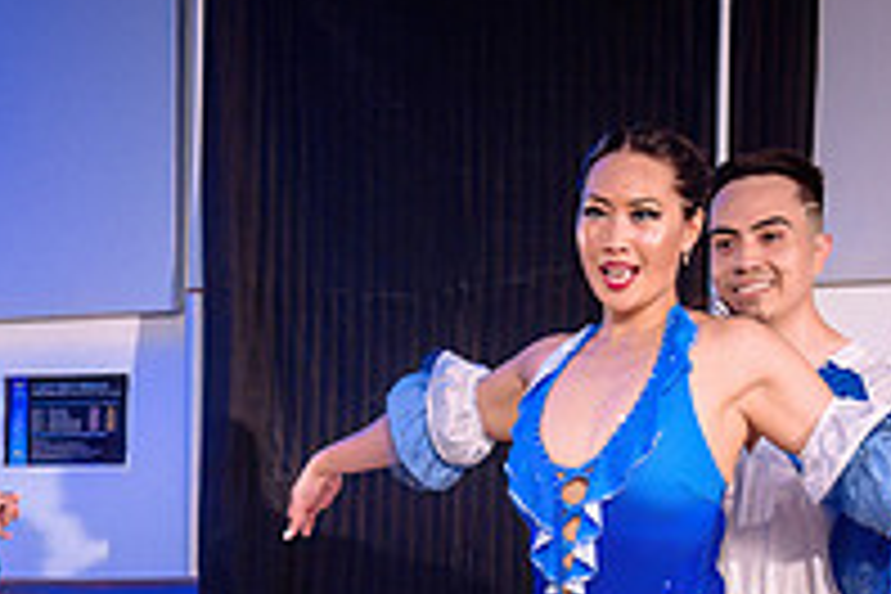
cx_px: 116
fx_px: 2698
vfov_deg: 12.2
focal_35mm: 109
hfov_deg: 18.5
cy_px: 737
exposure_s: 1/250
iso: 1600
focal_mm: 30
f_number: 3.2
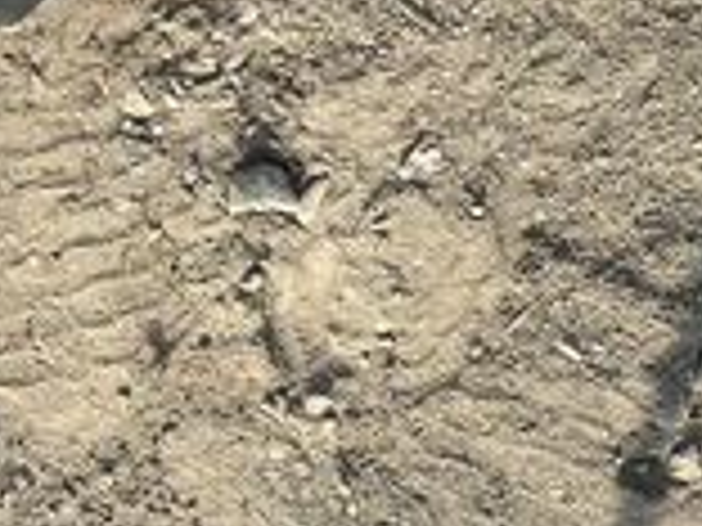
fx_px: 1460
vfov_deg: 19.0
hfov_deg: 24.4
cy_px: -144
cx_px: -153
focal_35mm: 72
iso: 25
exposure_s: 1/642
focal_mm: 3
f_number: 1.8
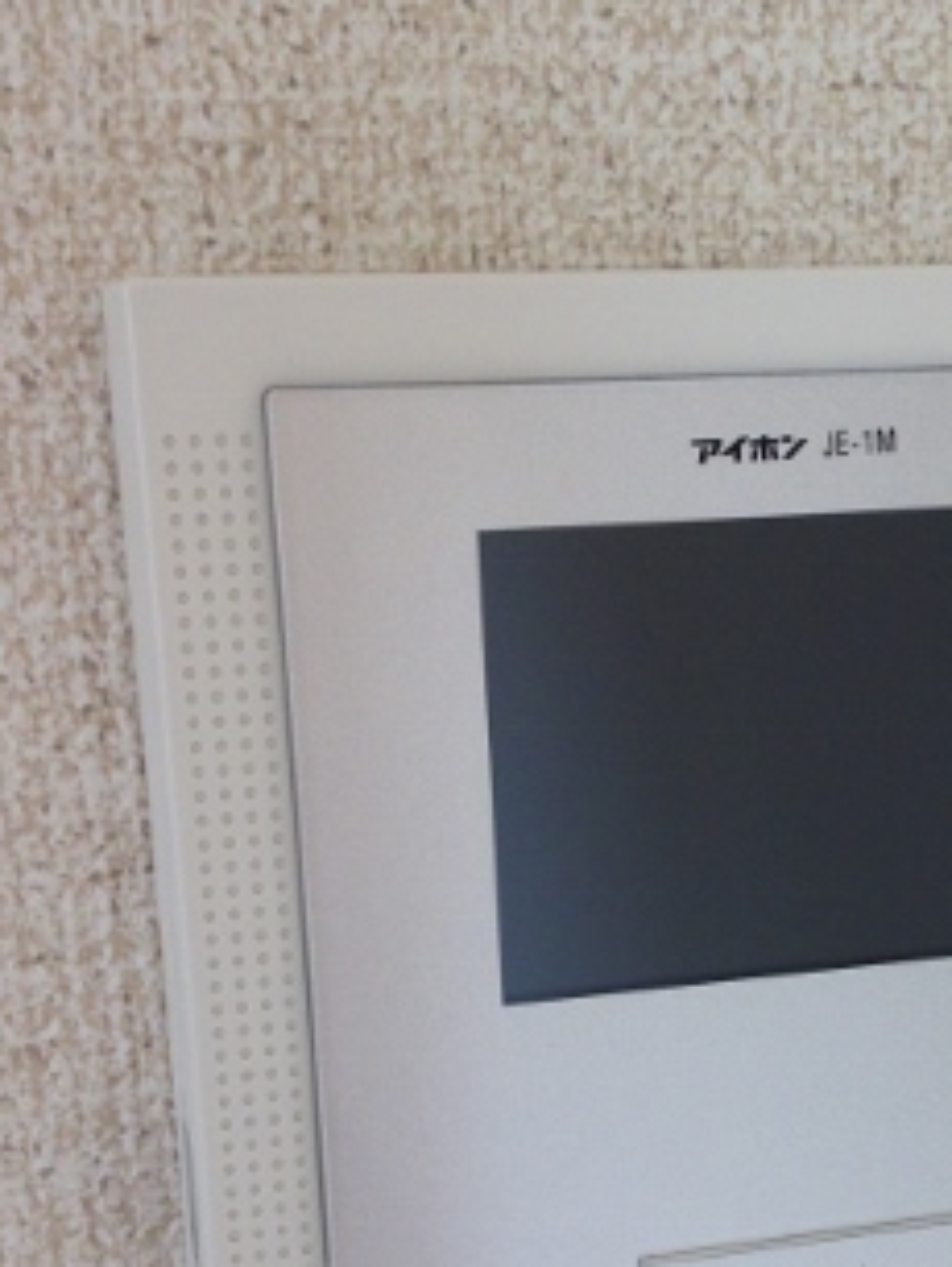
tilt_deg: -16.6
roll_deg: +1.0
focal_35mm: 69
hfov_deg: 21.1
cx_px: 774
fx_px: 2527
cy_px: 952
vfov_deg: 27.7
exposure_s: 1/40
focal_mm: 4.12
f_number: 2.4
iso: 50
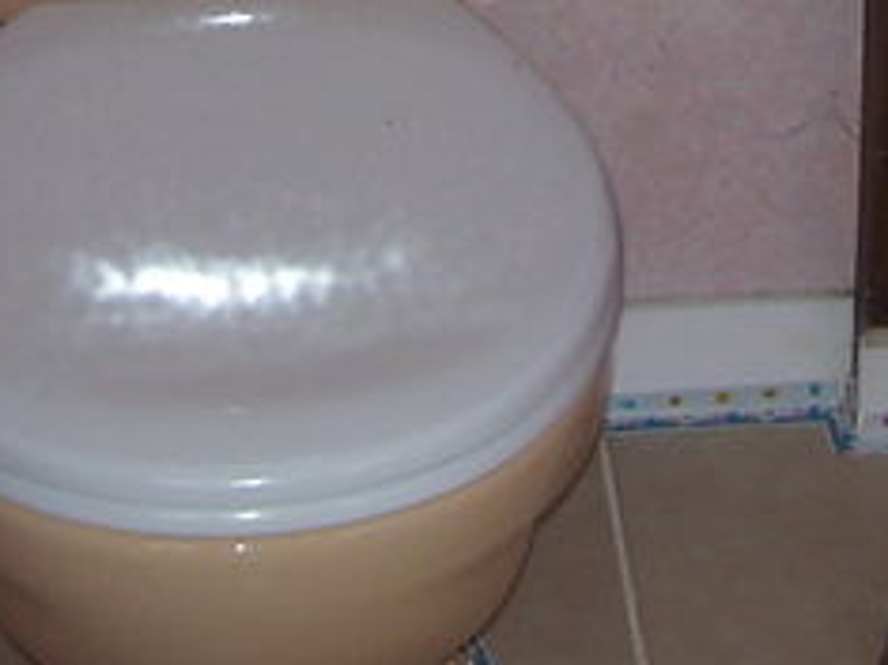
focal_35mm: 153
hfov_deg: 12.9
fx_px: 3923
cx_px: 397
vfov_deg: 9.3
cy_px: -518
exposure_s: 1/60
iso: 80
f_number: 2.7
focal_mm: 6
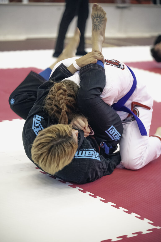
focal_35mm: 101
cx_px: 80
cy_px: 121
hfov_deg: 13.6
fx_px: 677
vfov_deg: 20.2
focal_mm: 101
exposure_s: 1/160
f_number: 2.8
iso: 6400
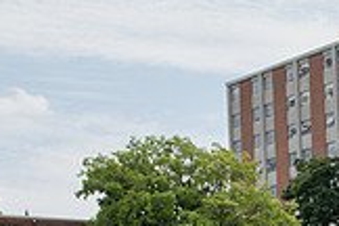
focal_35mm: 111
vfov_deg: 11.7
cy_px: 367
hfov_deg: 16.8
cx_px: 506
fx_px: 1045
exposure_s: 1/400
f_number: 5.6
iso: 125
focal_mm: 31
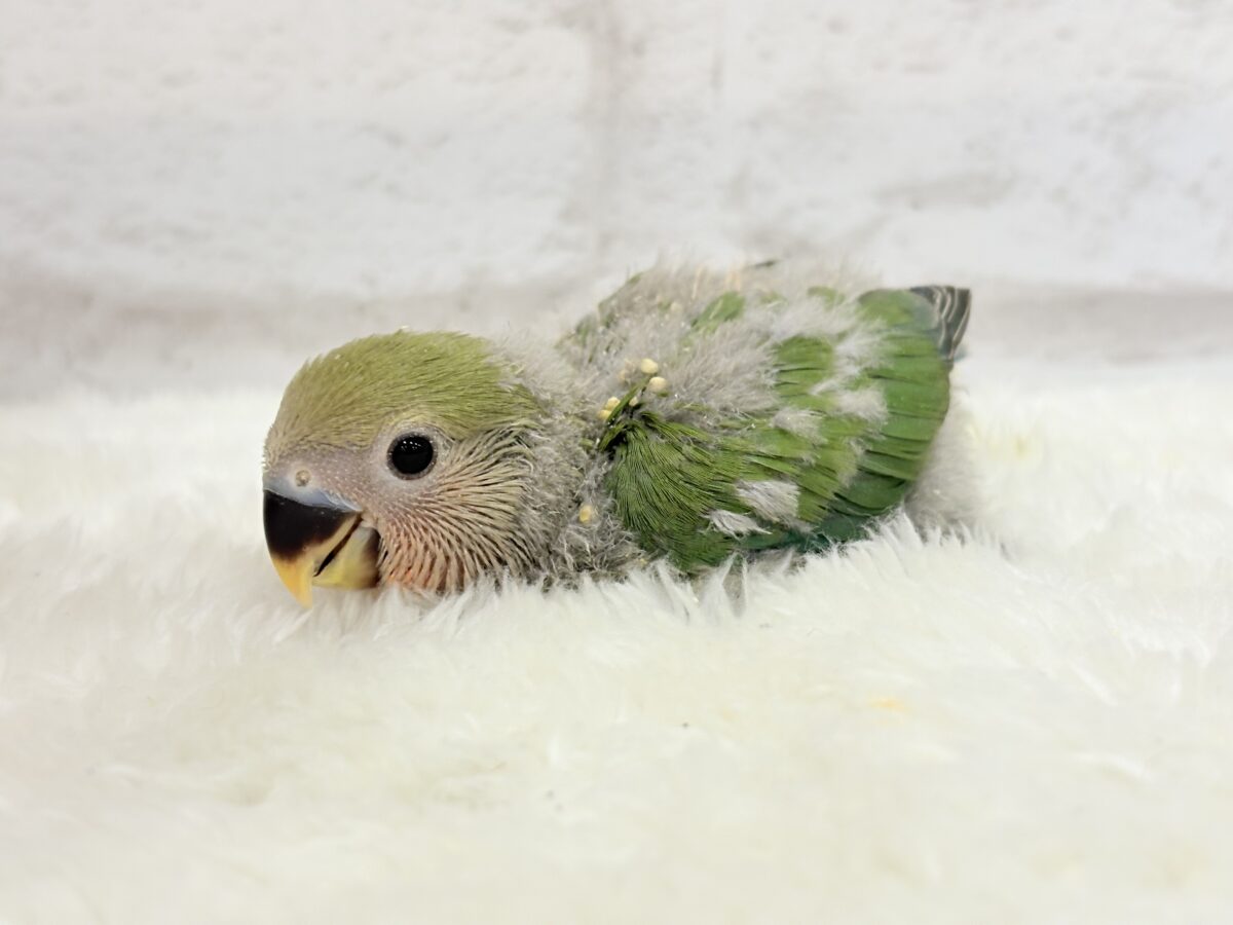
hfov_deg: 36.8
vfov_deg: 28.0
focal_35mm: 52
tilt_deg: -10.5
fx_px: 1852
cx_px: 616
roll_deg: +0.0
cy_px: 462
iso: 40
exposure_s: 1/50
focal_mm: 5.96
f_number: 1.6
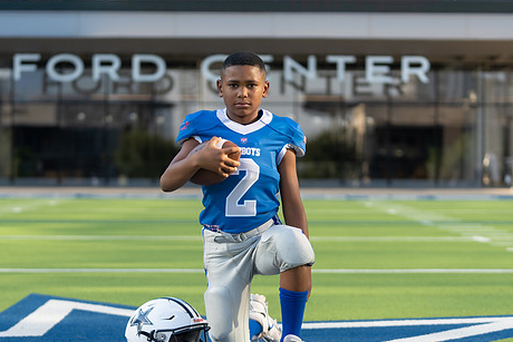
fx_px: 1511
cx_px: 251
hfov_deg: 19.3
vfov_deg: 12.9
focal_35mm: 106
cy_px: 188
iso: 100
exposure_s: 1/500
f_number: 2.8
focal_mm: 77
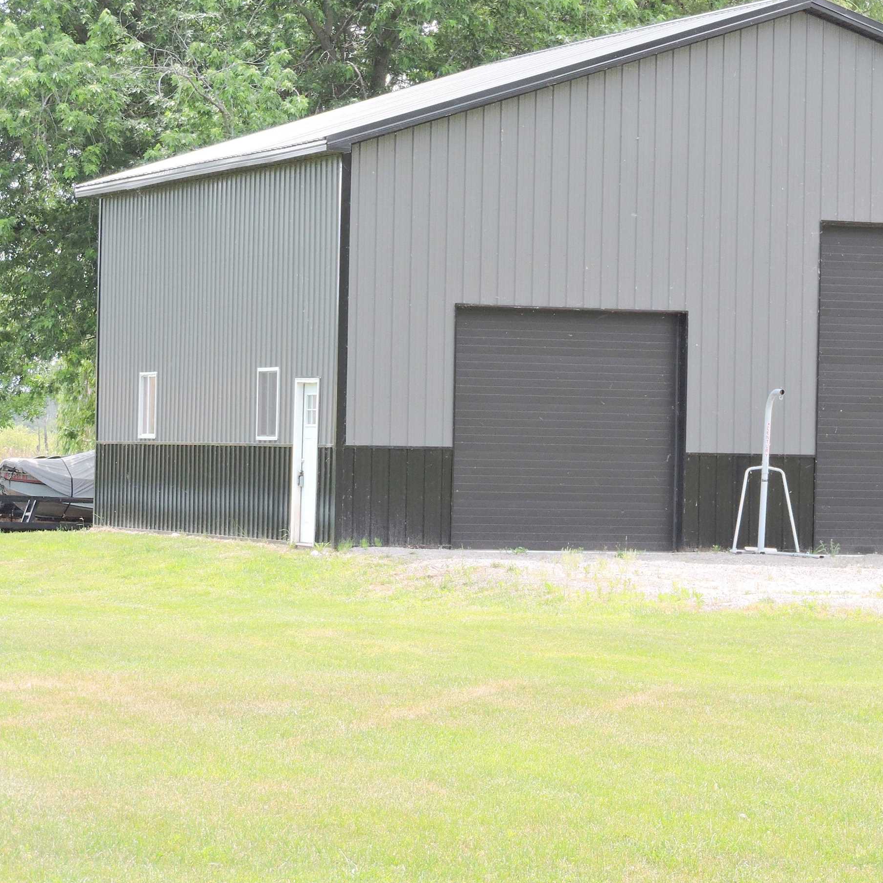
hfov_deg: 11.0
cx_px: 712
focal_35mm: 158
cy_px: 347
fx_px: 4560
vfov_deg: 11.1
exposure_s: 1/160
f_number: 4.2
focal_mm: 18.7
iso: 100
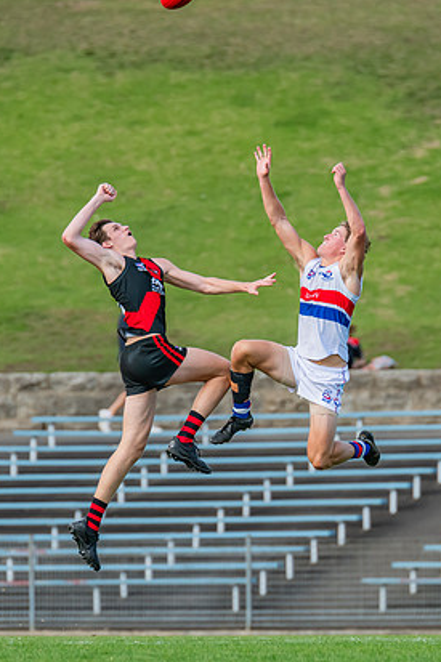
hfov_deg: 1.8
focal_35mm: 772
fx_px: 14196
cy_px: 309
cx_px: 316
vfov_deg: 2.7
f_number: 5.6
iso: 800
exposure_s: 1/1600
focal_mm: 420
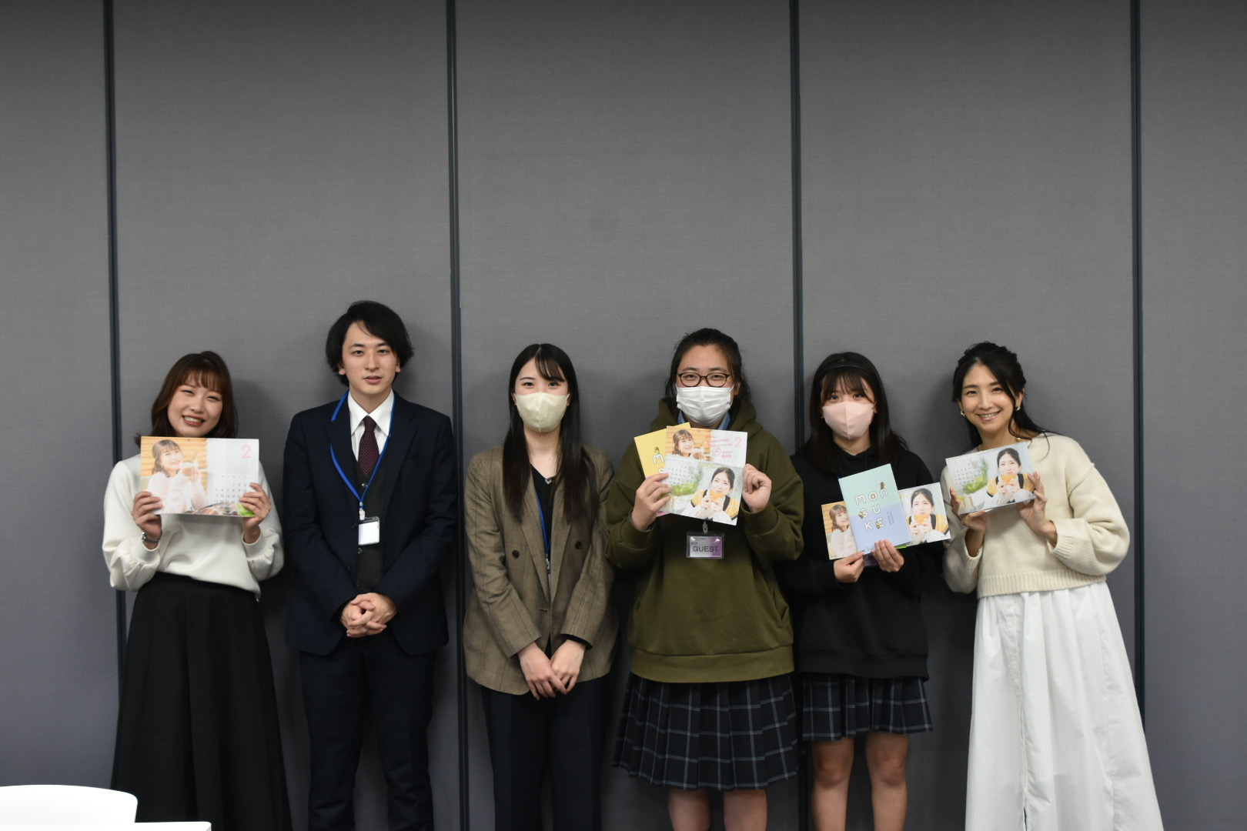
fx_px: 1351
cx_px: 624
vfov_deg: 34.2
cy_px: 416
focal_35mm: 39
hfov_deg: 49.6
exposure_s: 1/100
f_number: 5
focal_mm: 26
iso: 800
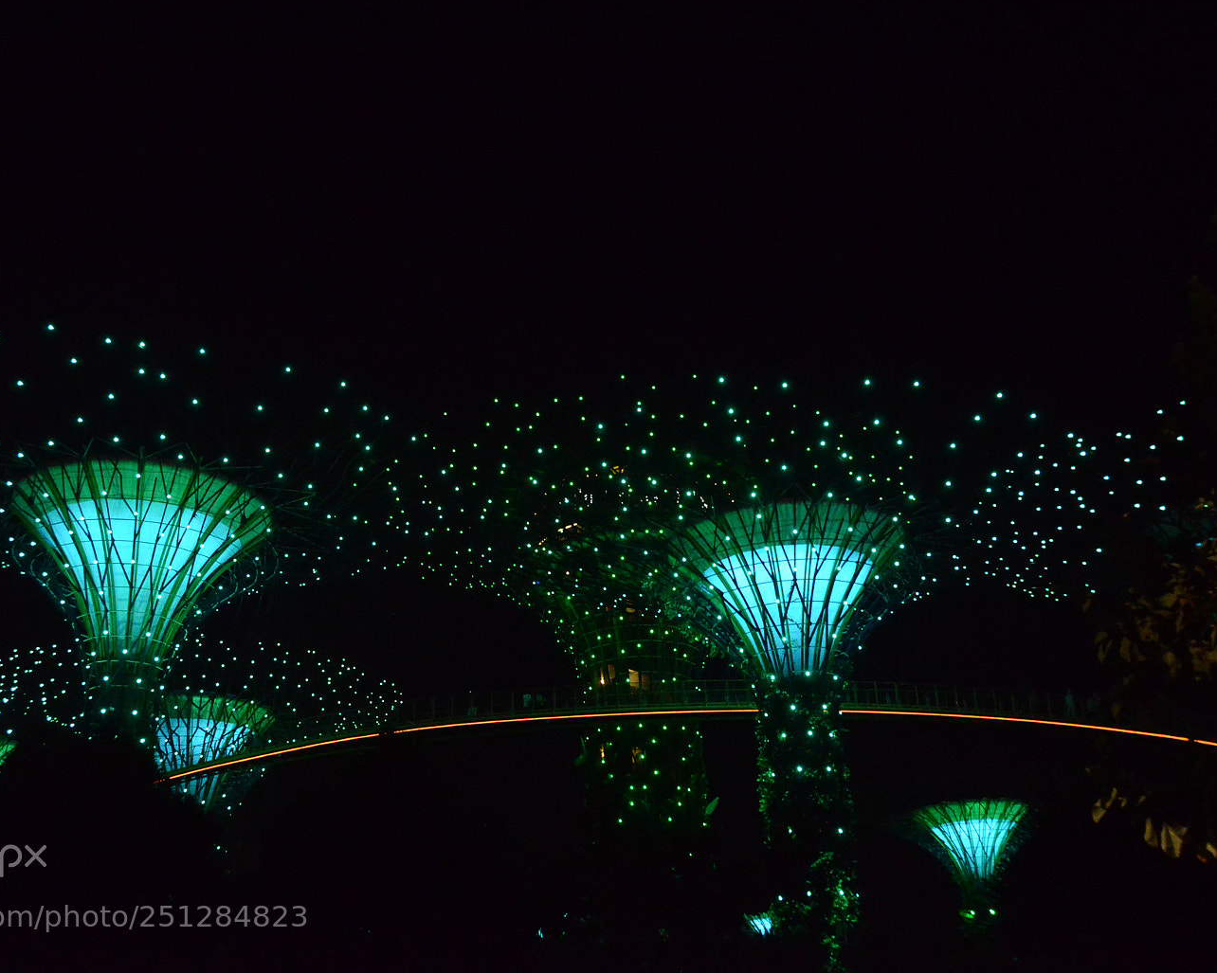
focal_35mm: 35
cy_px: 489
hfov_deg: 51.5
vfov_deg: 42.2
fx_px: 1261
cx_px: 570
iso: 5000
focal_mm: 20
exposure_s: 1/100
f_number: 3.5
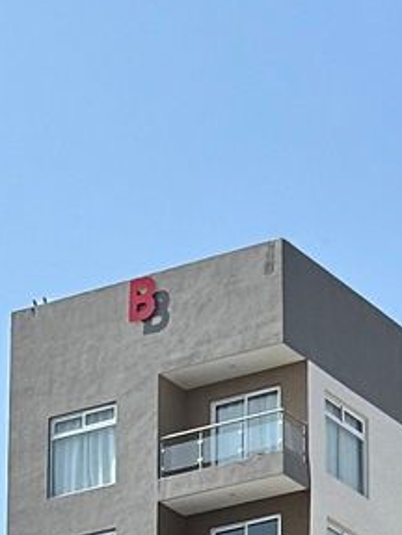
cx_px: 385
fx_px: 3097
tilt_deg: +13.4
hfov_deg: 7.4
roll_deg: -0.2
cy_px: 973
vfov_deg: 9.4
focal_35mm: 200
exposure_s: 1/4566
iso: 64
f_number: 1.78
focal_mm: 6.86
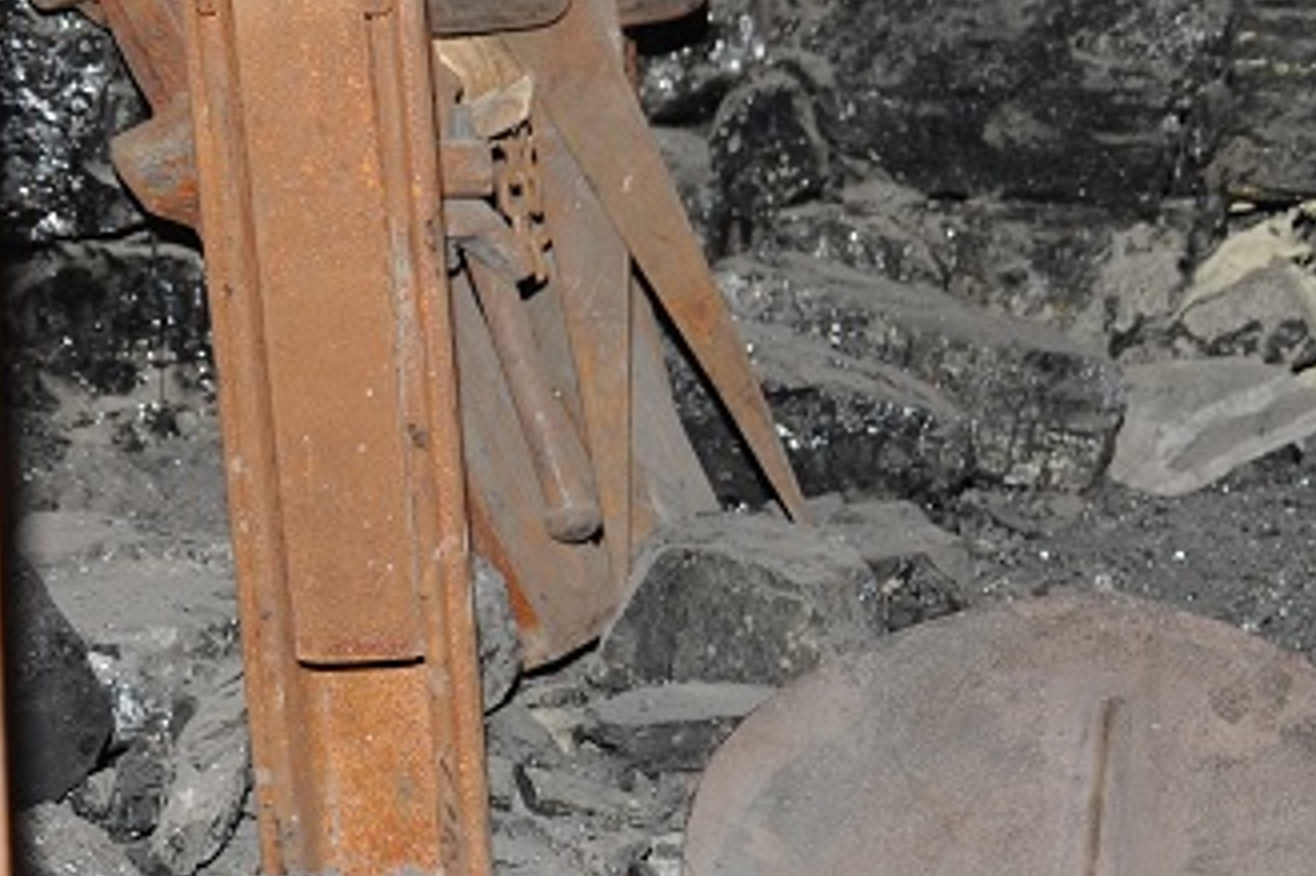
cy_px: 638
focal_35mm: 137
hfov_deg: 14.0
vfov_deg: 10.0
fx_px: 5005
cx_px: 1964
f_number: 5
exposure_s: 1/60
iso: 720
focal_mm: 44
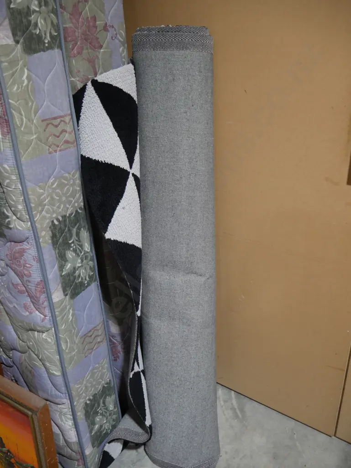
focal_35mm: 28
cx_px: 176
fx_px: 378
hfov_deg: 49.8
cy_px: 234
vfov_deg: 63.4
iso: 320
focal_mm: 14
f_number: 3.5
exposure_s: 1/60
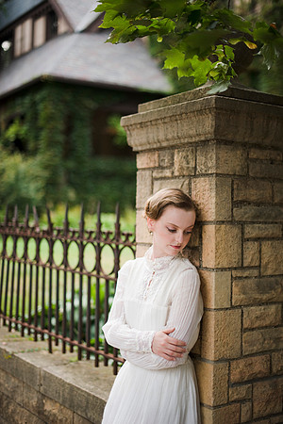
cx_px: 142
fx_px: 590
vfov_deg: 39.6
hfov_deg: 27.0
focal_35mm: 50
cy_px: 212
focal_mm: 50
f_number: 1.6
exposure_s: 1/500
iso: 200
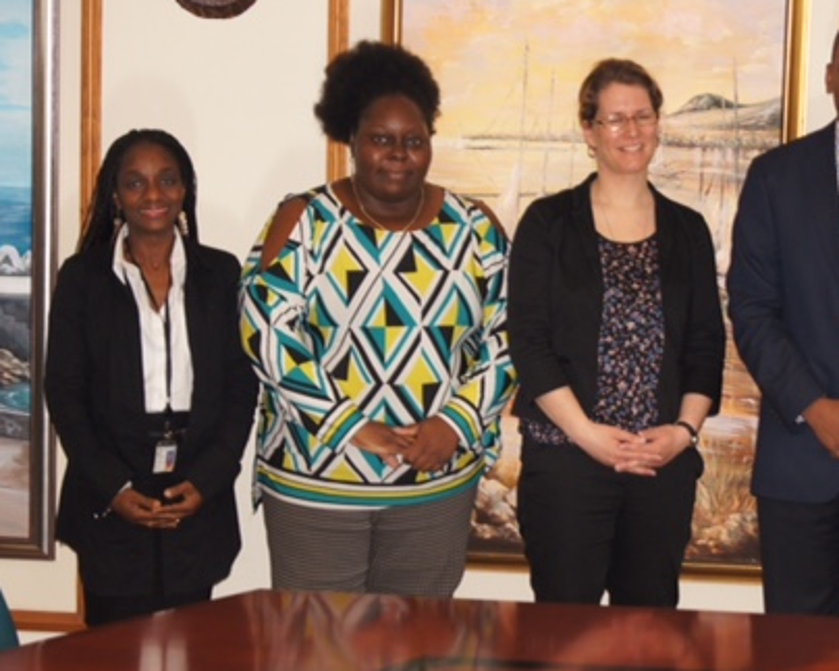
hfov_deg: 15.6
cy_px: 332
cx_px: 596
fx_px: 3047
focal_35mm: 123
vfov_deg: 12.6
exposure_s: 1/100
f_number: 5.6
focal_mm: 55
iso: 1000
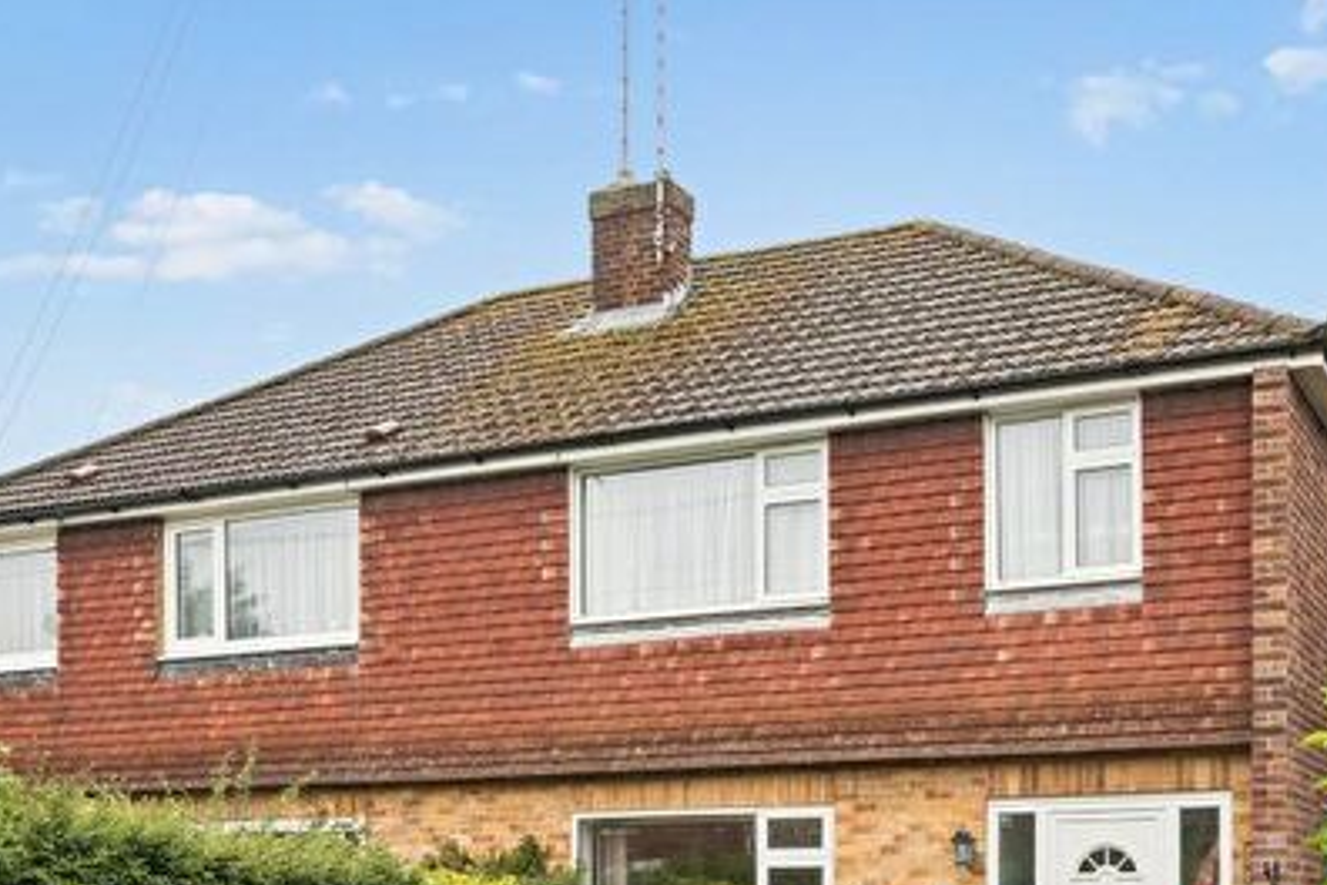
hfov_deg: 42.6
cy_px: 592
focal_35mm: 46
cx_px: 781
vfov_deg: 29.0
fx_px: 1695
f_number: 8
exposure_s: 1/640
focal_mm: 26
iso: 2000
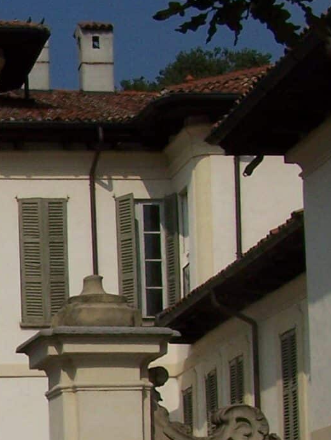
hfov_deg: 10.0
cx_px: -252
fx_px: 1794
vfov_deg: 13.8
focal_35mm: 141
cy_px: 427
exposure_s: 1/1600
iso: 100
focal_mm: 6.3
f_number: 5.6
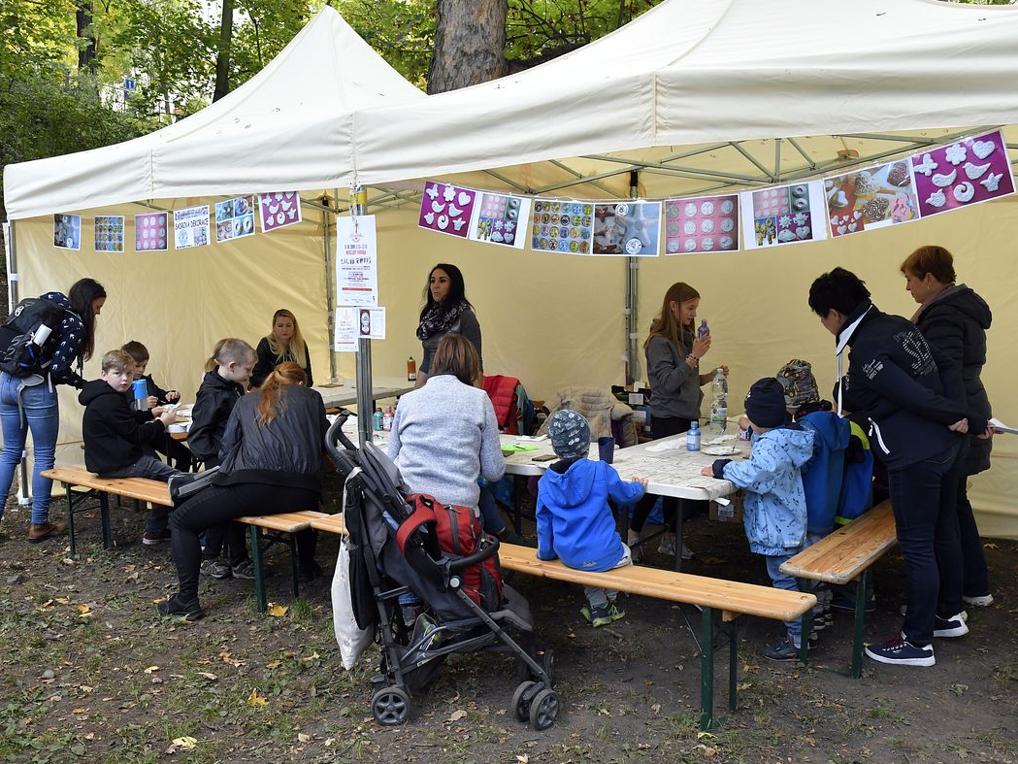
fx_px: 971
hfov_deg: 55.3
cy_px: 379
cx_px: 483
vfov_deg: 43.0
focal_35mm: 33
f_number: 6.3
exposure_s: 1/250
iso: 1600
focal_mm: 20
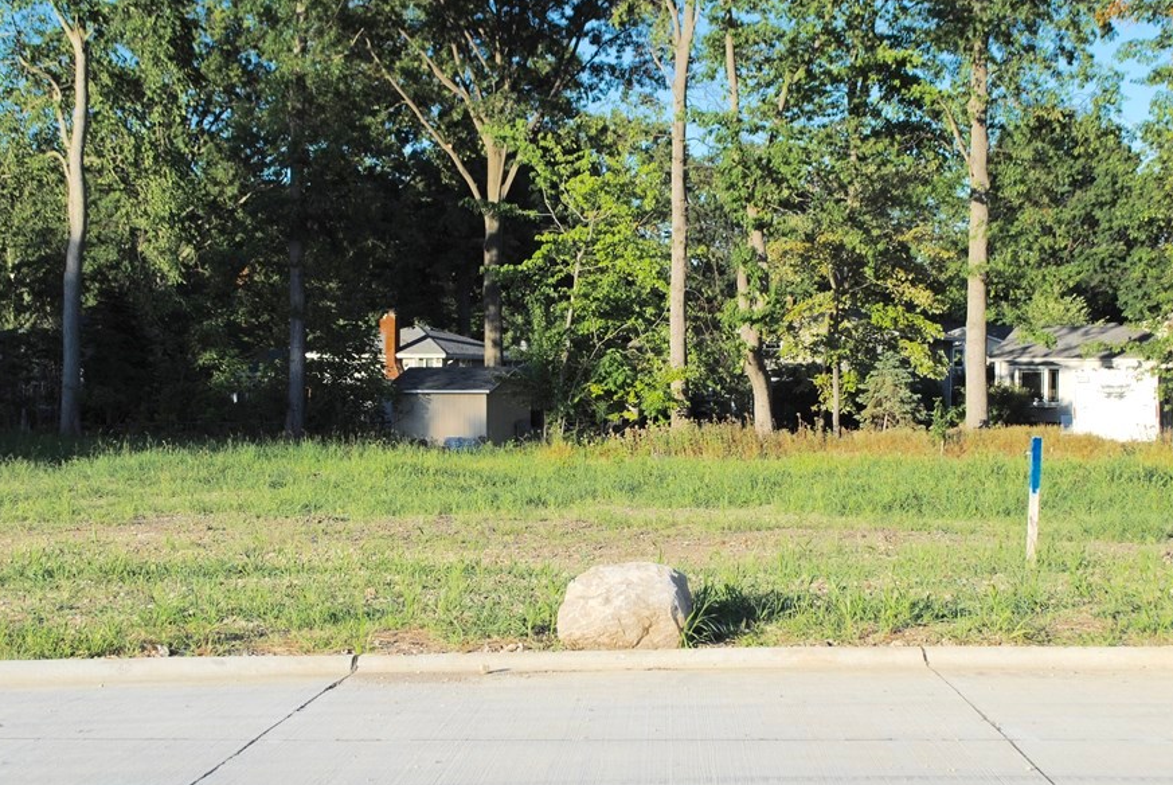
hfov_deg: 30.0
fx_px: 2185
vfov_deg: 20.3
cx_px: 566
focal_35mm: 67
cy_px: 437
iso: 100
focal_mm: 36
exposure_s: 1/250
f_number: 8
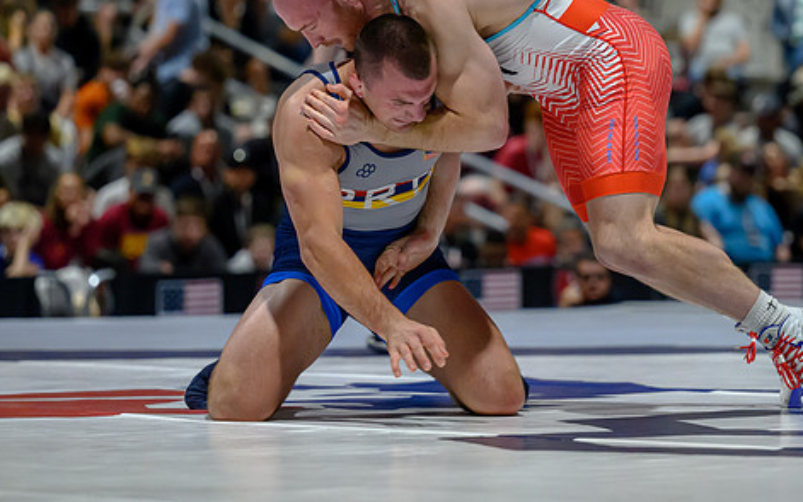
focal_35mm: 214
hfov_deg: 9.8
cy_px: 183
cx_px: 382
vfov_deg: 6.1
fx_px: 4682
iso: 5600
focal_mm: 135
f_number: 2.8
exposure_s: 1/640
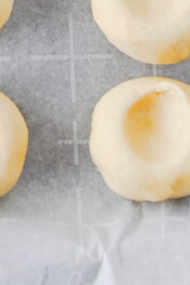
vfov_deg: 6.9
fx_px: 2288
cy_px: -281
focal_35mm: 289
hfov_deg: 4.7
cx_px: -140
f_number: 4
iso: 280
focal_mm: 50
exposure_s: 1/125
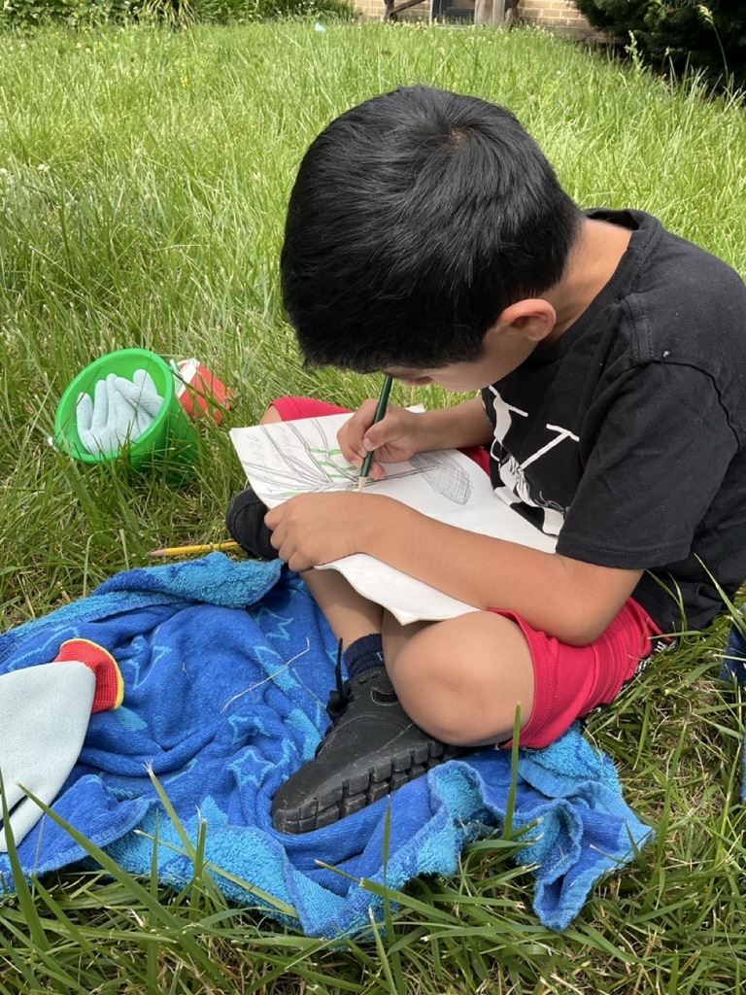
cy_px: 498
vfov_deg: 61.7
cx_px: 373
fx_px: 833
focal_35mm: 29
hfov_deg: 48.2
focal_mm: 3
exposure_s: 1/842
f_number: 1.8
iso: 25
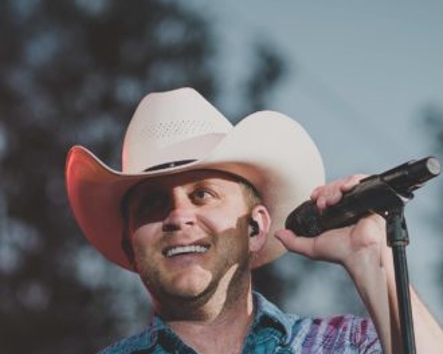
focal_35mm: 248
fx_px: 3252
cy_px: 397
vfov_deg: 6.2
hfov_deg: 7.8
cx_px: 118
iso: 100
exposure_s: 1/125
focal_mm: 85
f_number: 2
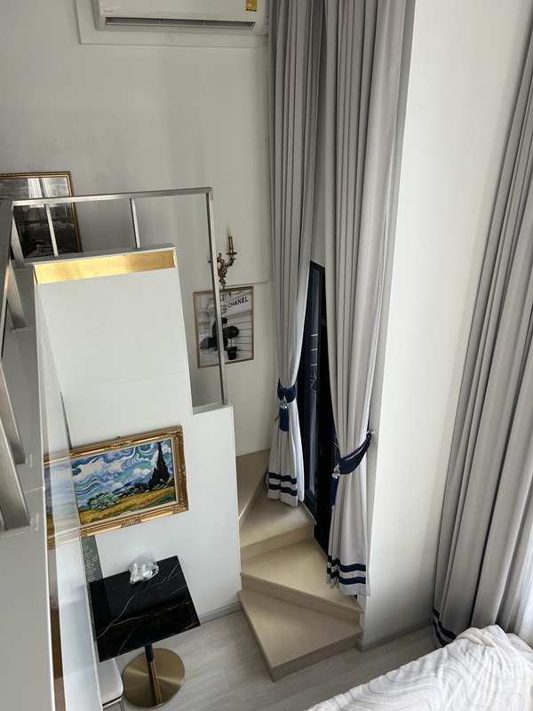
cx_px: 266
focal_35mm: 26
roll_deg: +0.8
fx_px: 534
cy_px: 356
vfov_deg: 67.3
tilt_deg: -24.4
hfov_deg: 53.1
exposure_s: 1/121
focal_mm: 5.7
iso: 50
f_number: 1.5
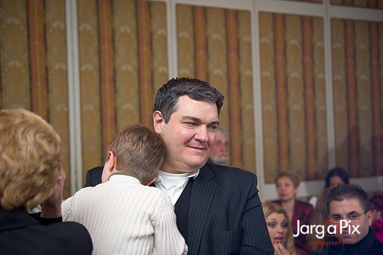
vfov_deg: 28.0
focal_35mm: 48
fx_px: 510
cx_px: 192
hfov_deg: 41.1
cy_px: 128
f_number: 3.2
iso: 1600
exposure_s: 1/100
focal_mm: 48
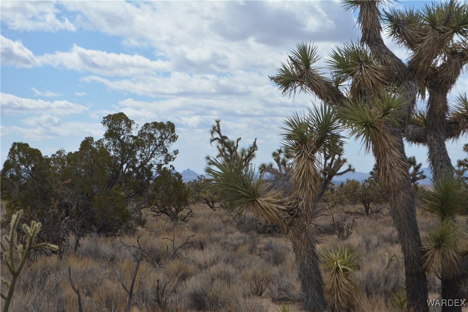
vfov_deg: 16.6
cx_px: 234
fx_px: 1073
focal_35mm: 82
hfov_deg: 24.6
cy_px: 156
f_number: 8
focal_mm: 55
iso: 400
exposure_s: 1/2000
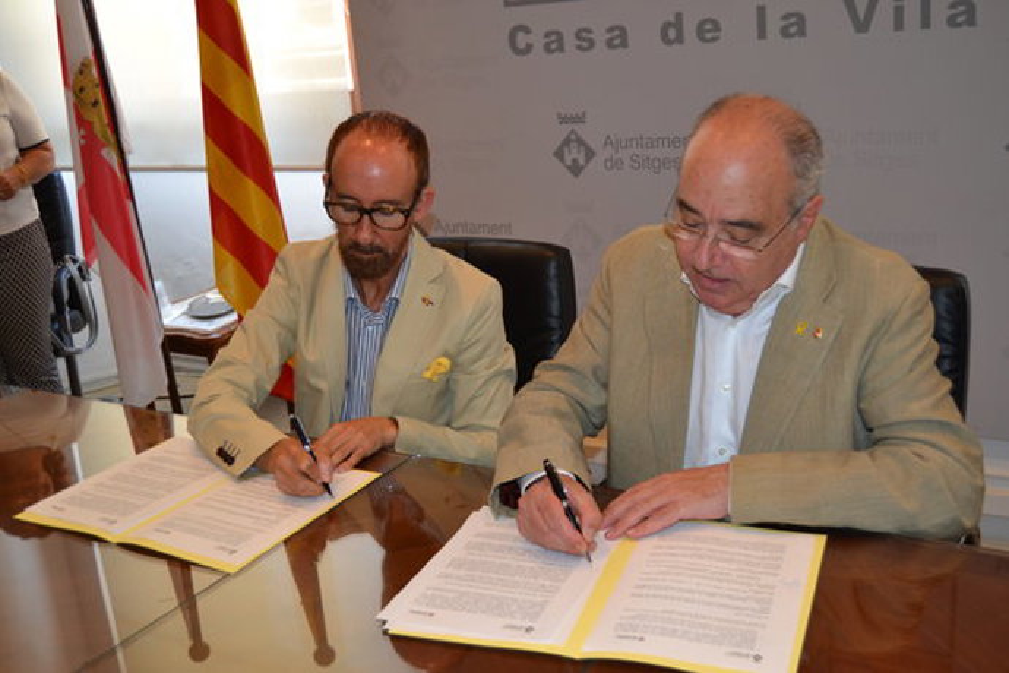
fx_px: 1093
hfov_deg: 49.6
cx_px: 504
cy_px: 336
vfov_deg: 34.2
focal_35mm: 39
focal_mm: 26
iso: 500
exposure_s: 1/60
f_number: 4
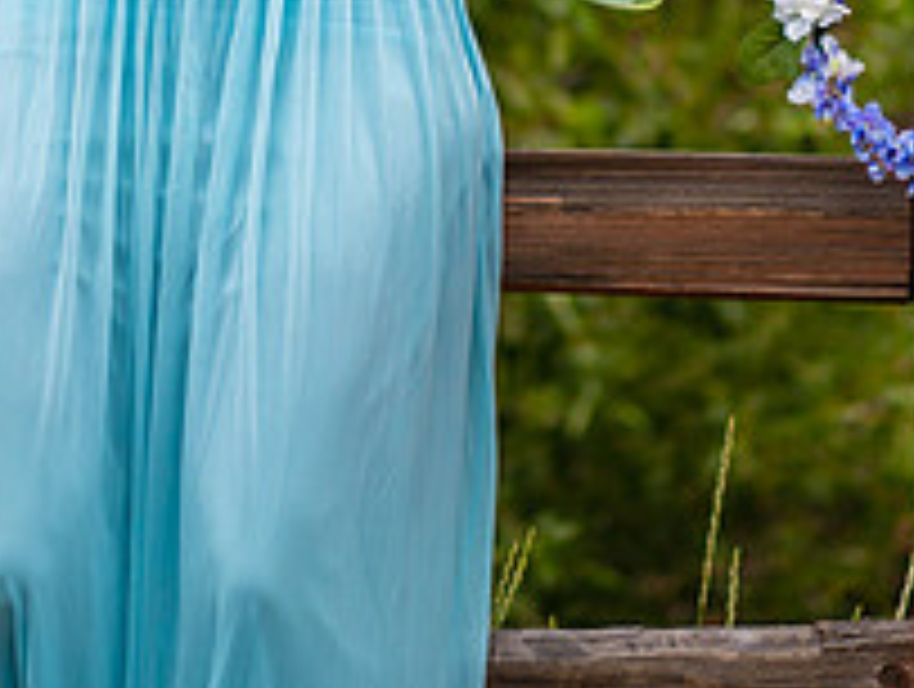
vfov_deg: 8.0
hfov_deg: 10.8
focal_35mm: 182
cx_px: 367
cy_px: -319
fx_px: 4814
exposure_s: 1/200
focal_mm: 55
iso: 200
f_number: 1.8
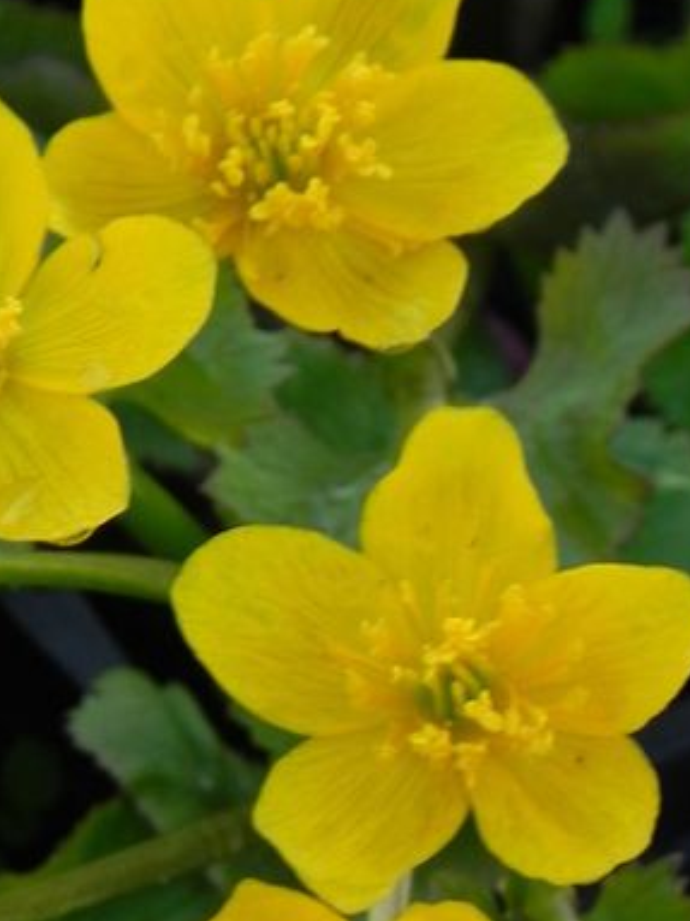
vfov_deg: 2.0
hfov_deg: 1.5
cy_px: 541
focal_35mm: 1005
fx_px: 26725
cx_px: 58
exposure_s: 1/20
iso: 160
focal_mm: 85.6
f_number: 5
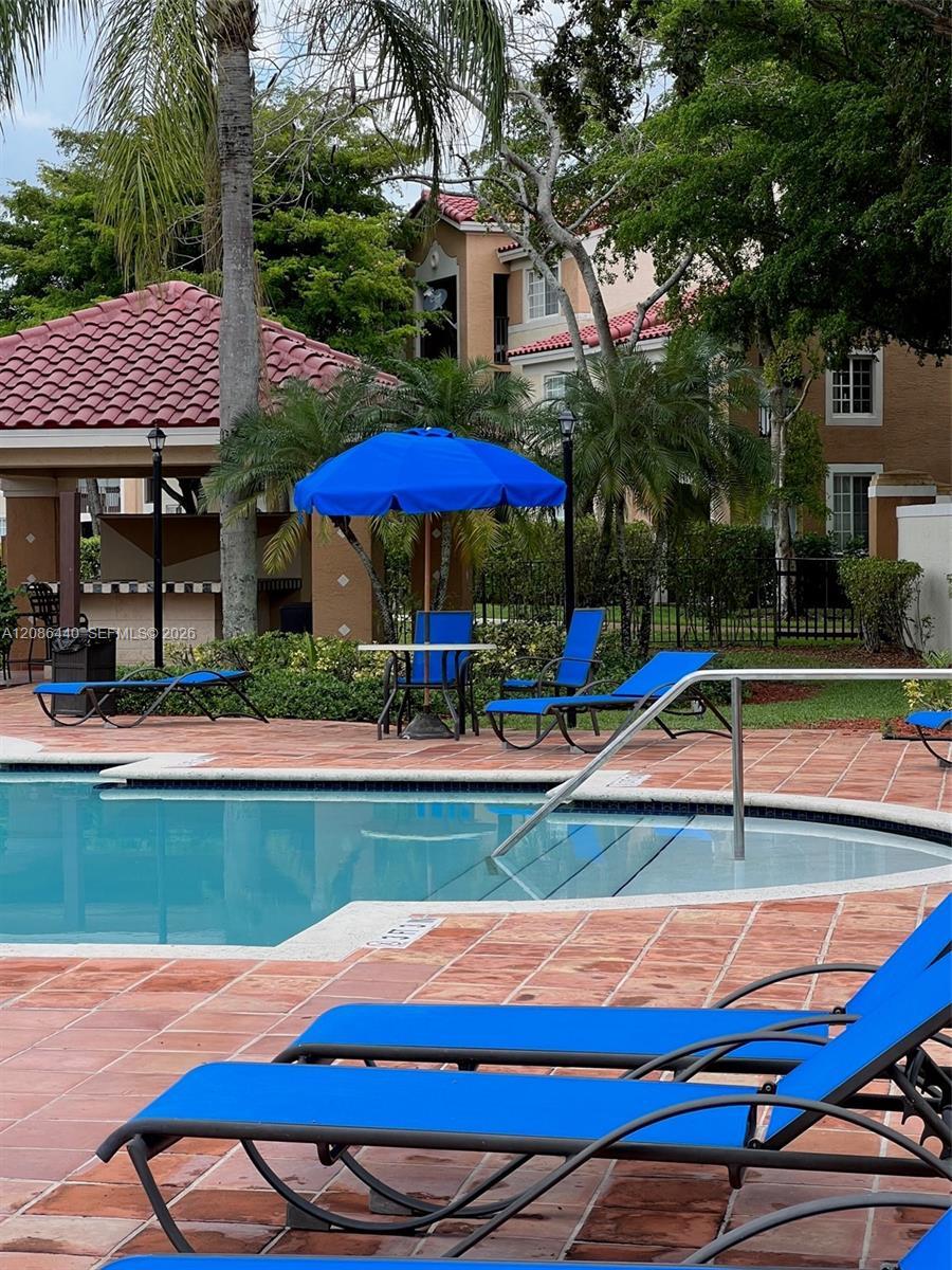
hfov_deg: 19.1
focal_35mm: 77
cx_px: 476
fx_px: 2824
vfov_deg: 25.3
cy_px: 635
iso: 32
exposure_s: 1/266
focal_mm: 9
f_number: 2.8
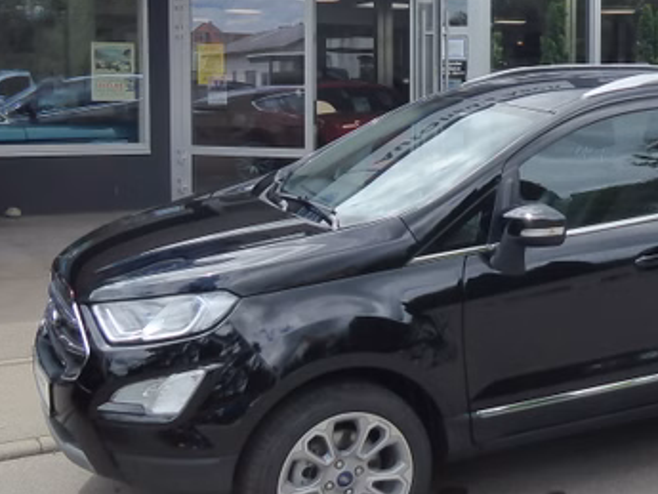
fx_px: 1103
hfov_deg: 32.5
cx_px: 509
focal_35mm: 58
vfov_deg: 25.1
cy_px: 168
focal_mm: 4.3
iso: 160
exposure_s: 1/640
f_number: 3.3
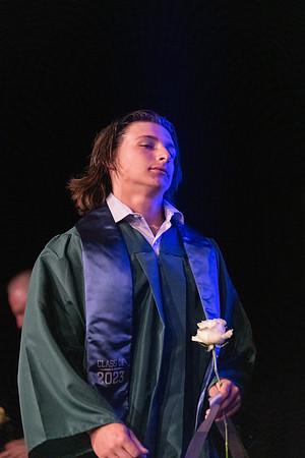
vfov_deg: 15.4
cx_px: 152
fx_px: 1690
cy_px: 229
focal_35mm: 133
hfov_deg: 10.3
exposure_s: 1/1000
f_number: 2.8
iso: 16000
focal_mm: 133
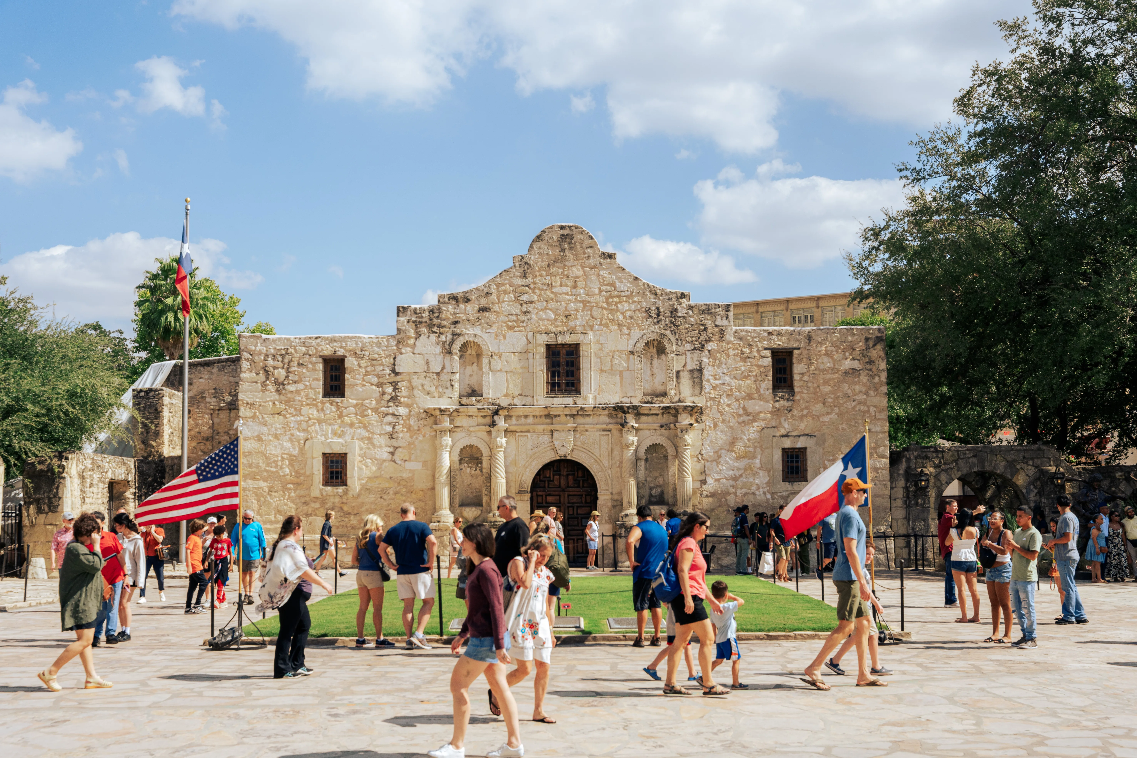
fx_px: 1421
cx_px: 568
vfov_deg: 29.9
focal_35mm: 45
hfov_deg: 43.6
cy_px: 379
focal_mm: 45
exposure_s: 1/1250
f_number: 8
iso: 400
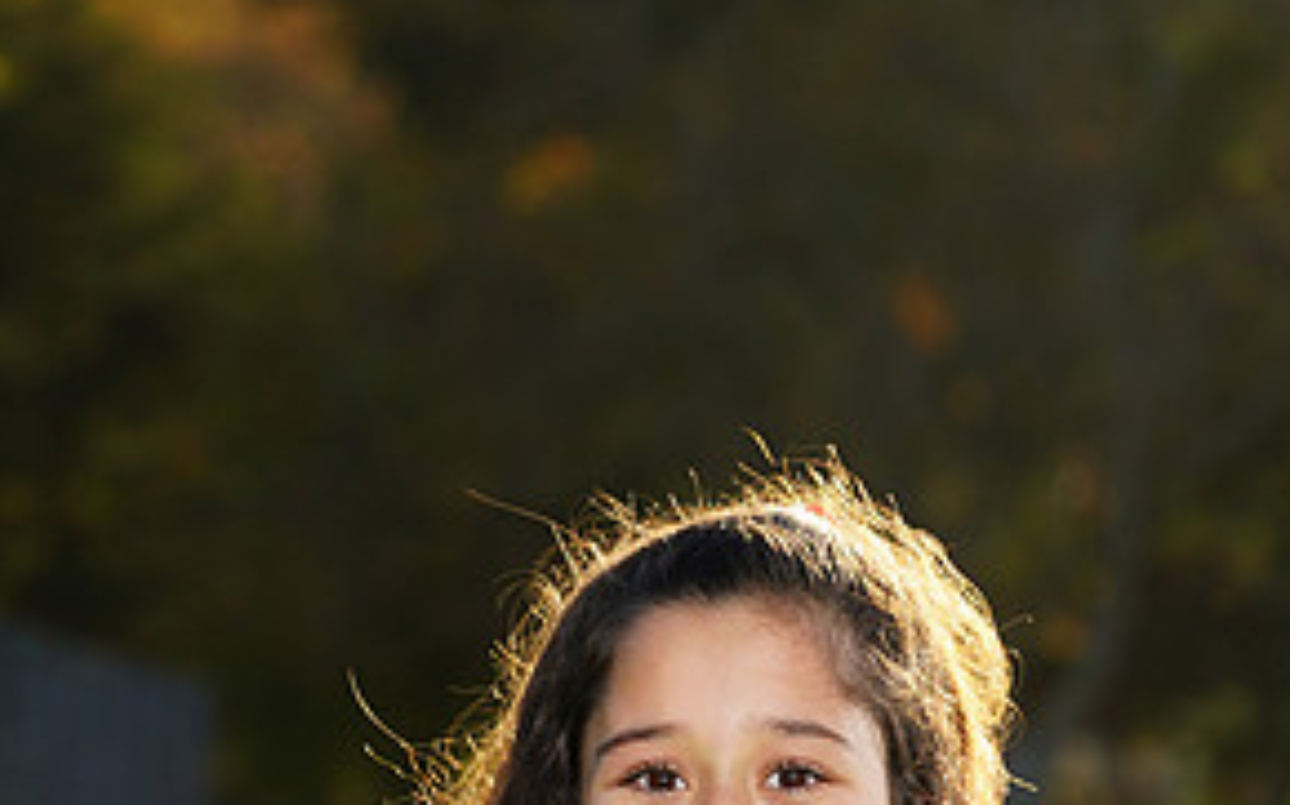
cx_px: 554
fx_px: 13636
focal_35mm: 388
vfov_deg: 3.4
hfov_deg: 5.4
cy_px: 1174
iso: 200
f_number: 10
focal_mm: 190
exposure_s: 1/250
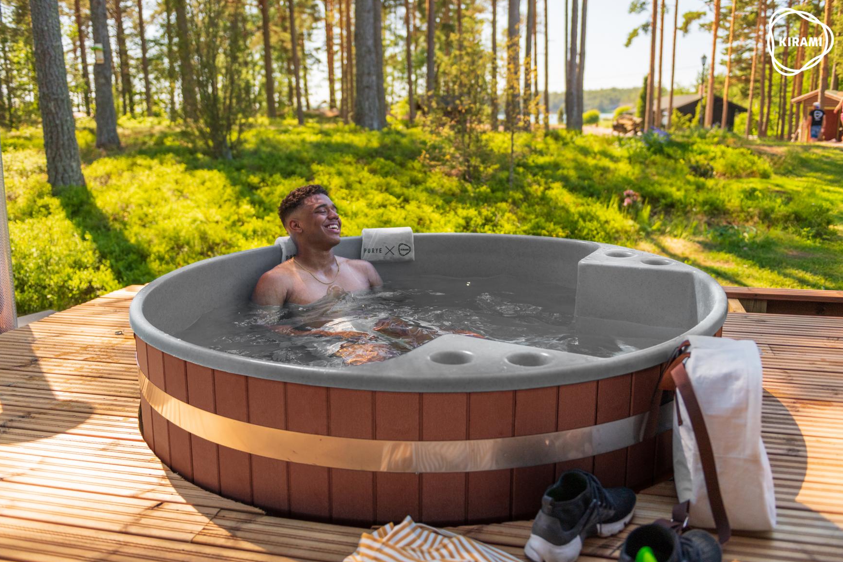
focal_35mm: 32
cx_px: 421
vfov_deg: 41.1
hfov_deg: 58.7
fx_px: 749
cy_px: 276
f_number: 2.8
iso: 360
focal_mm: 31
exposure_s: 1/1250
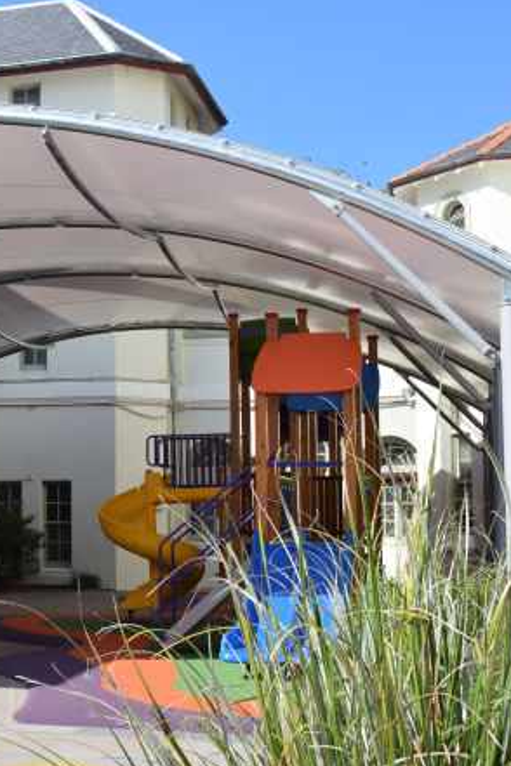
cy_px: 384
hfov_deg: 21.3
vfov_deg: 32.5
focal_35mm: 62
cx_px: 3
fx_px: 1315
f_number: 9
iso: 200
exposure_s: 1/320
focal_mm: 27
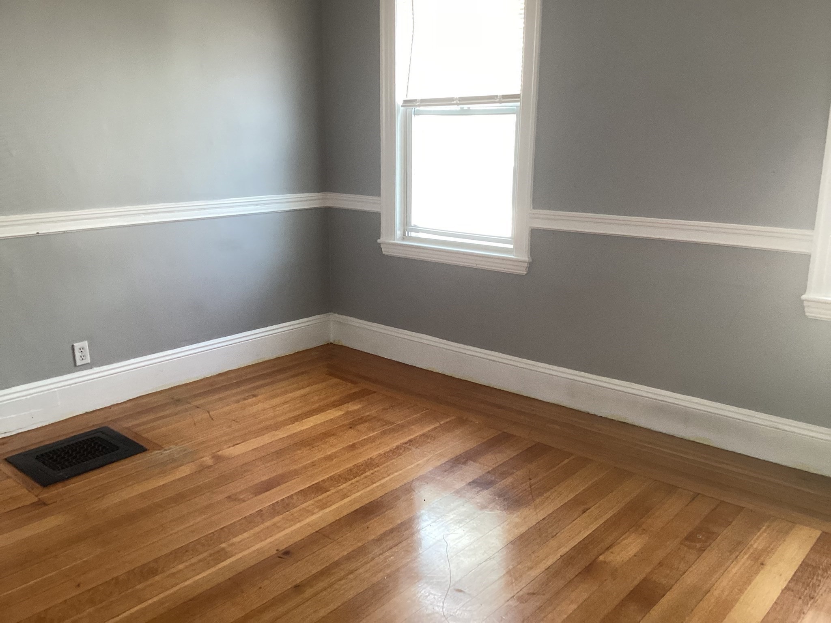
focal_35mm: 31
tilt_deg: -13.7
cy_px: 312
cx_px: 416
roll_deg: -1.8
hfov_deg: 58.4
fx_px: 744
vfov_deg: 45.4
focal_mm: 3.3
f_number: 2.4
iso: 100
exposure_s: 1/60
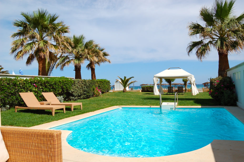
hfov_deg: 67.4
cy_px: 81
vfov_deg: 47.9
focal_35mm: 27
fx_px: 183
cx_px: 122
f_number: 8
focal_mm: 18
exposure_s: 1/800
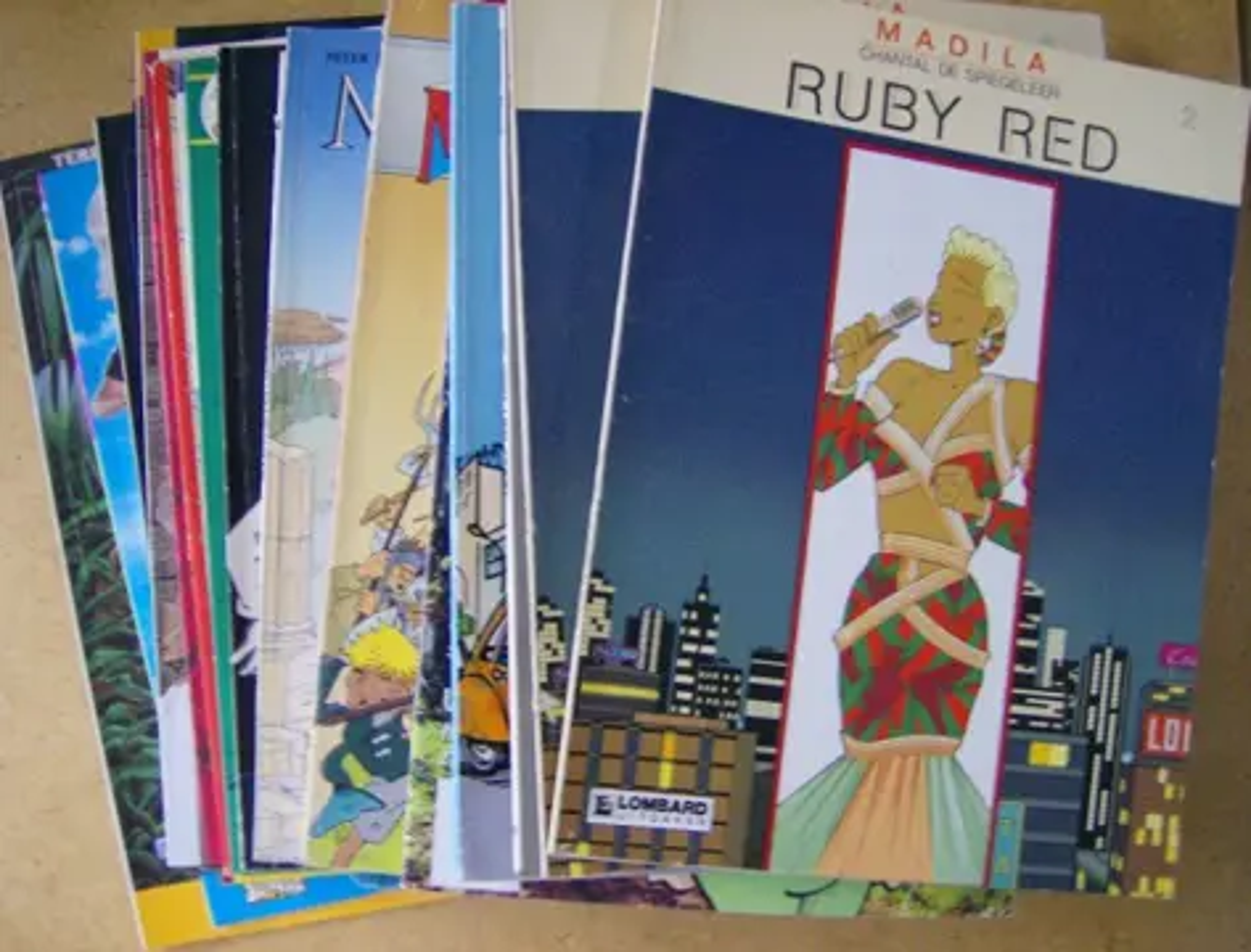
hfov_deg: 51.1
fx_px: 1308
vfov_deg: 40.0
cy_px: 476
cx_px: 626
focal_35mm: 36
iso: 200
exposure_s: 1/13.1
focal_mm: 6
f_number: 2.8
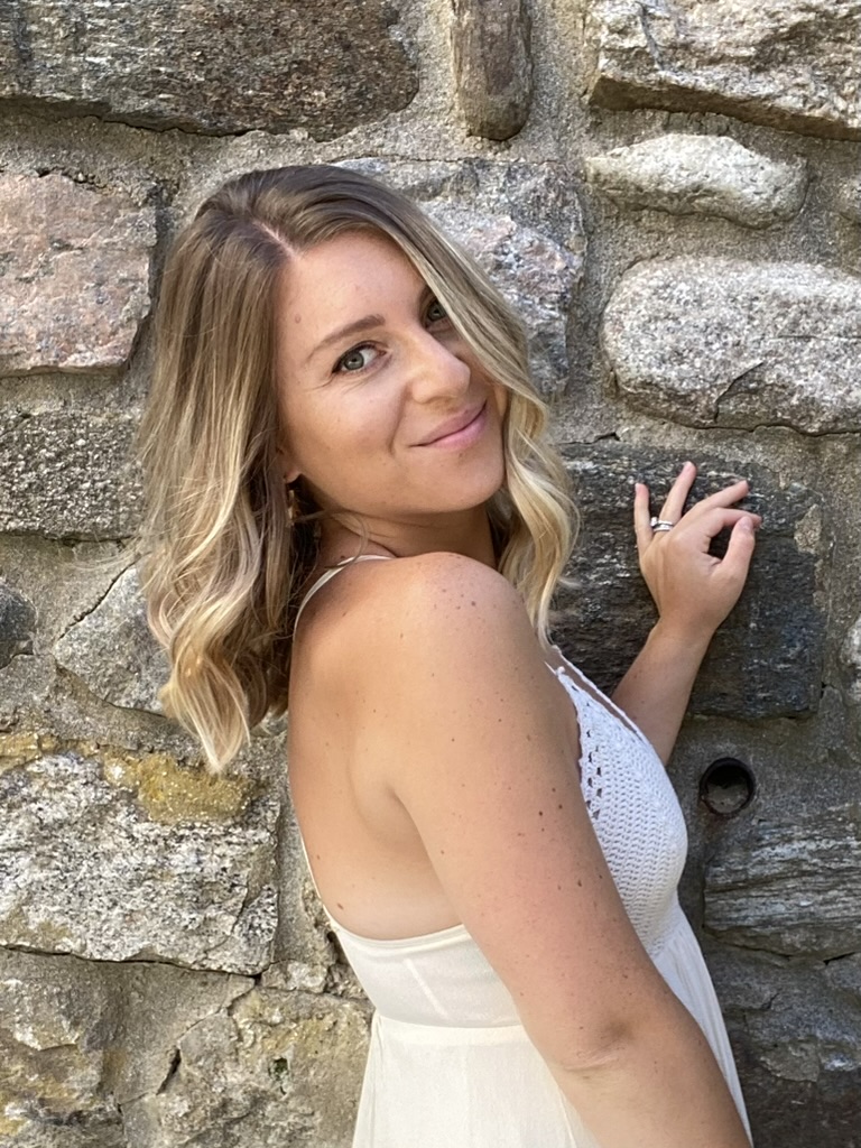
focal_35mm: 30
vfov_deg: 60.0
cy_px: 574
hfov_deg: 46.8
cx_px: 430
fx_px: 995
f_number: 2.2
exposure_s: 1/122
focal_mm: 2.71
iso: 25
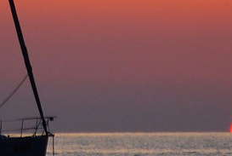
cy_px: -110
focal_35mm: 1756
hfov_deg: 1.2
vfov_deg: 0.8
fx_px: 11335
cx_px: 81
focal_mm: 200
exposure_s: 1/200
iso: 200
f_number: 5.6
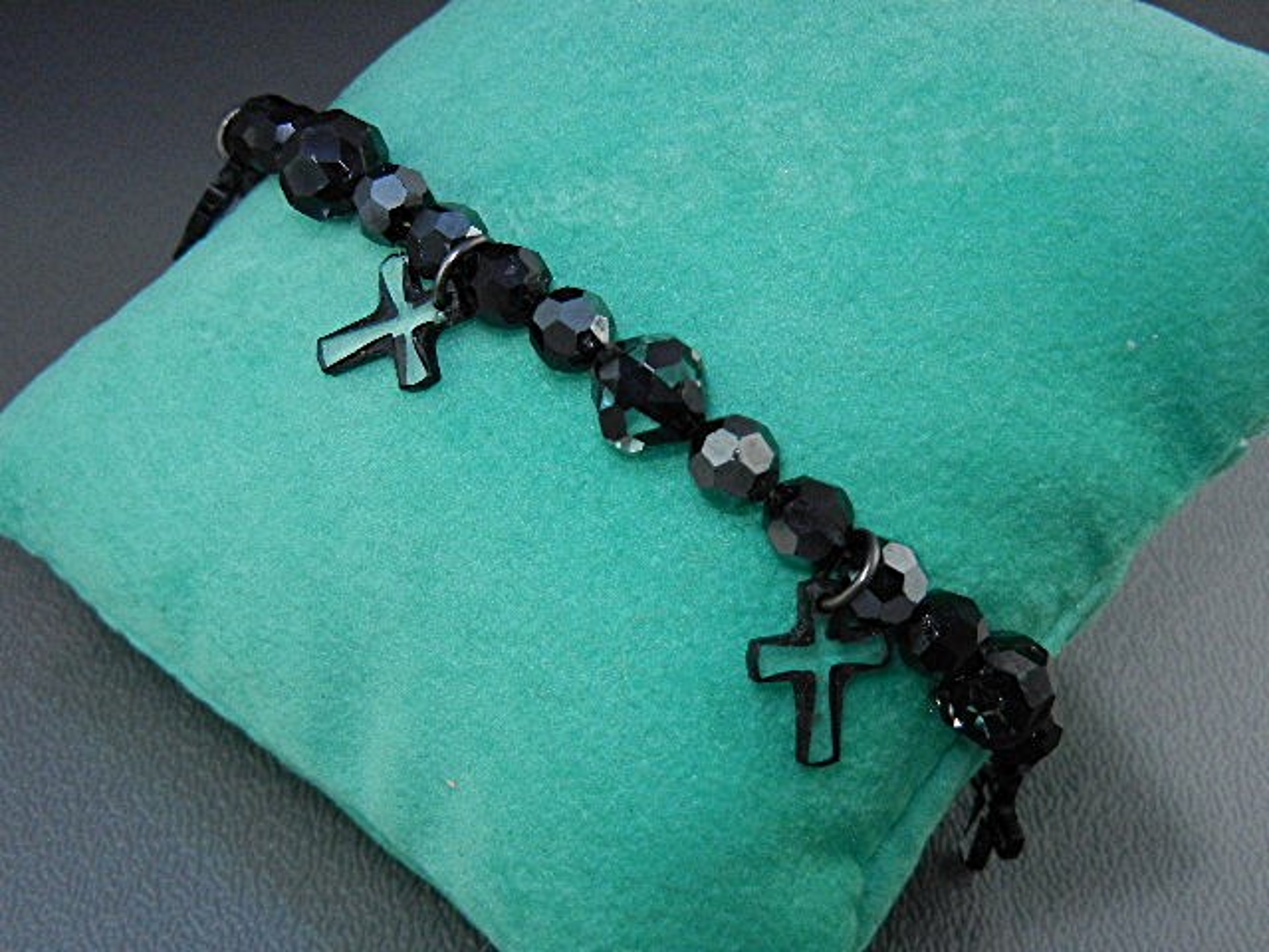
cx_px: 634
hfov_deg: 36.8
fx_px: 1906
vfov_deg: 28.0
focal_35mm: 52
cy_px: 476
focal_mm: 9.3
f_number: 7.8
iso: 632
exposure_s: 1/30
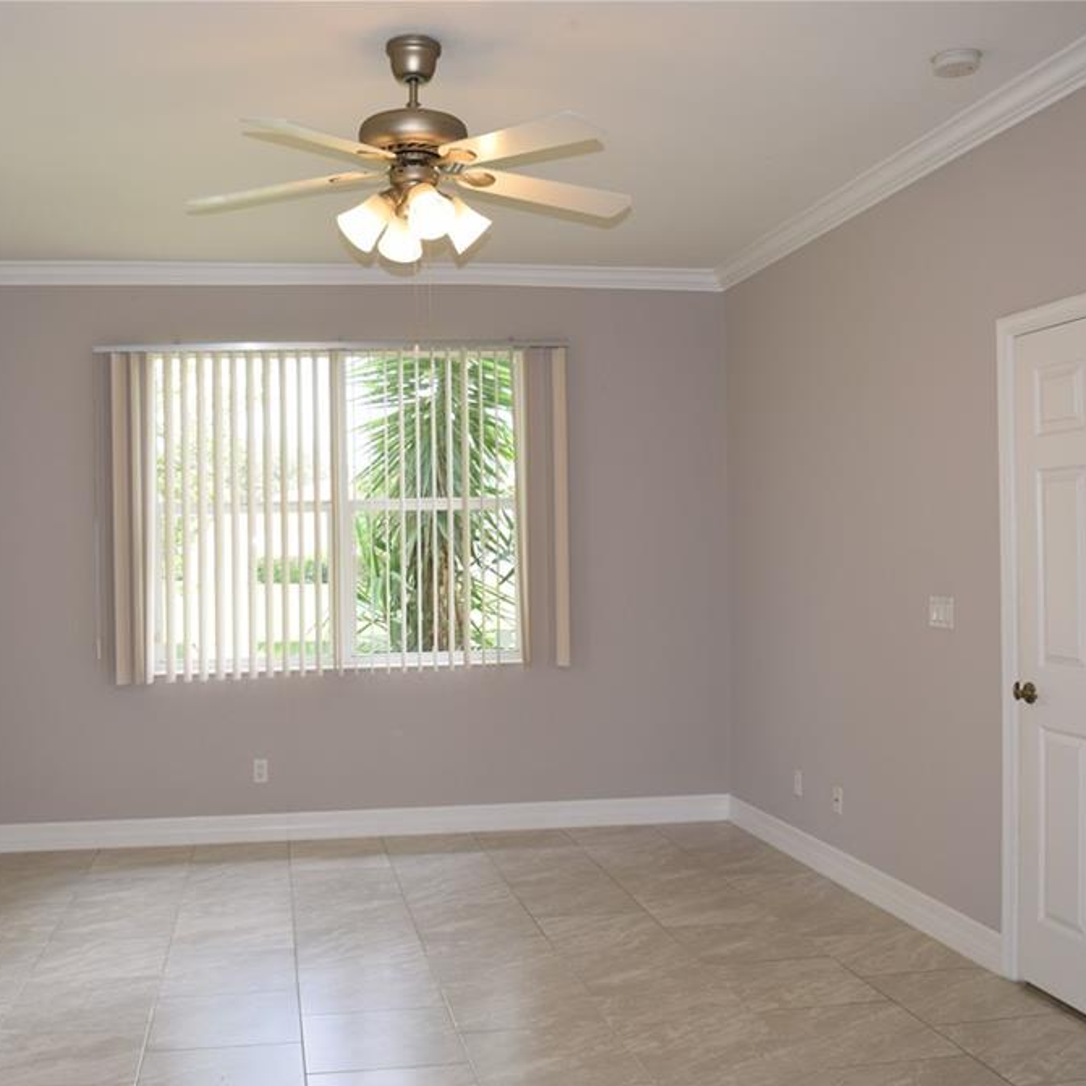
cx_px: 429
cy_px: 550
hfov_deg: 46.9
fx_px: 1242
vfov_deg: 47.2
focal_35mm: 35
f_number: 5.6
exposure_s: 1/125
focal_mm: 18
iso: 360
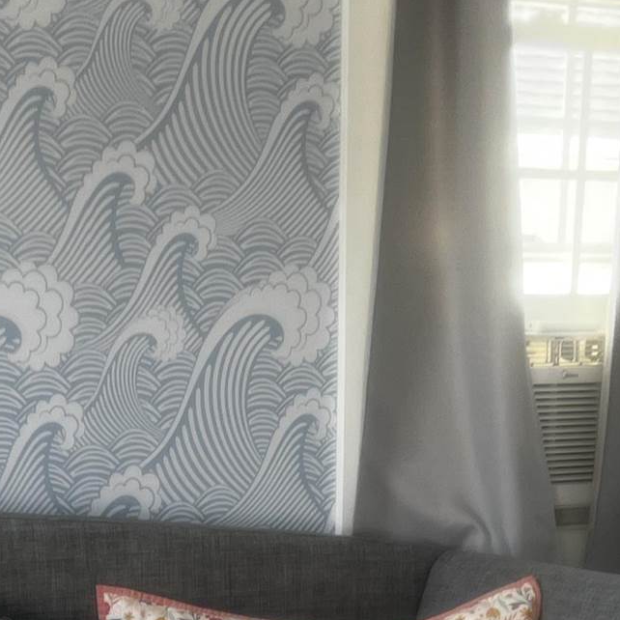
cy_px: 954
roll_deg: +0.3
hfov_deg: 15.8
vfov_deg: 14.6
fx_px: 2229
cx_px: 254
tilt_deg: -17.4
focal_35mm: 110
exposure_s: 1/121
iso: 64
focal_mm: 5.7
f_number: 1.5
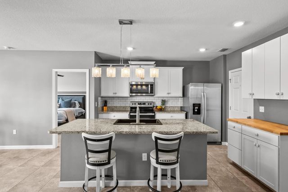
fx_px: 152
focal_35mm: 19
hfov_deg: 86.9
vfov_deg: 64.6
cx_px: 144
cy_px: 96
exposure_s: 1/4
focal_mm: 19
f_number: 8
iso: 2000
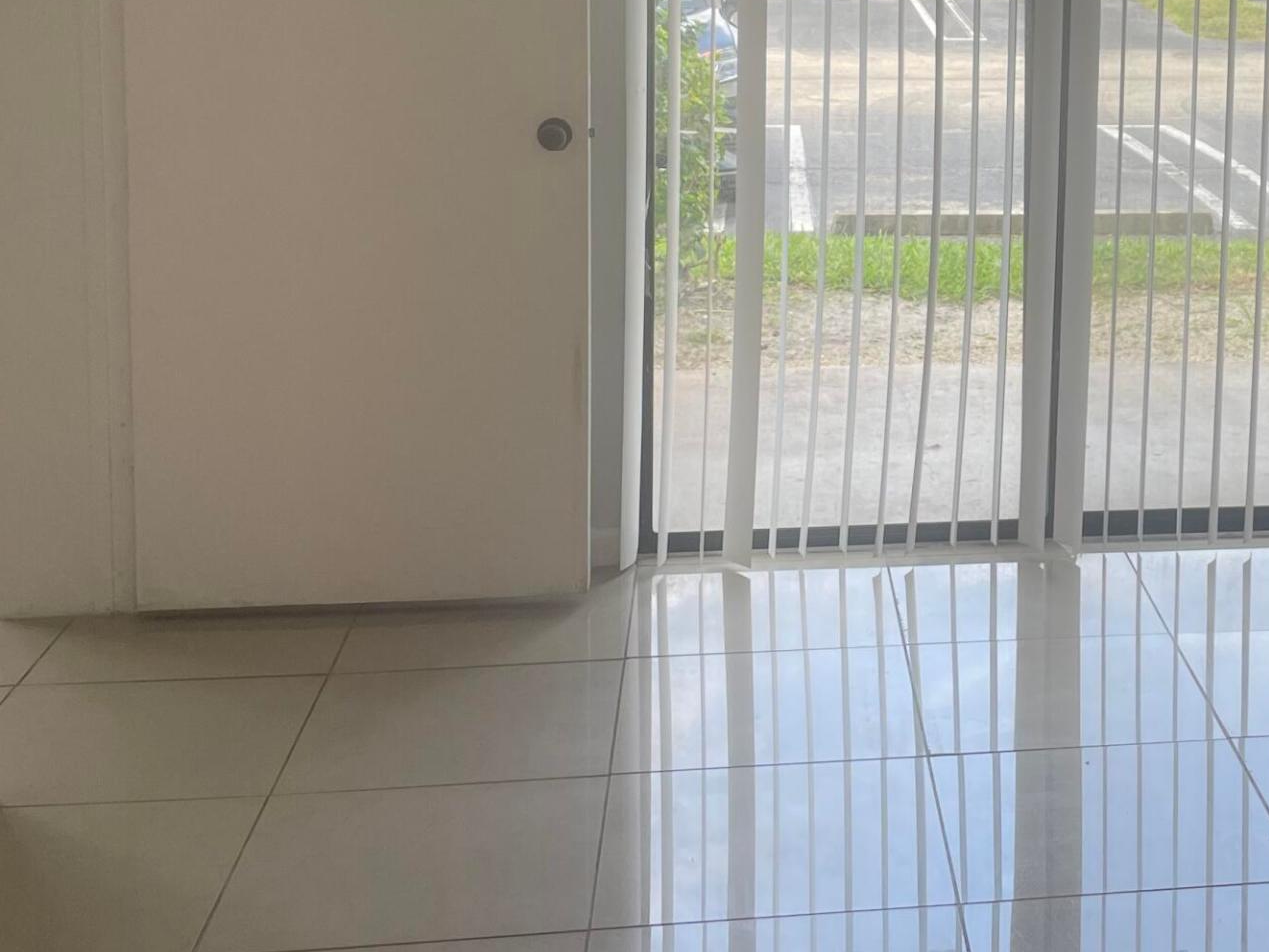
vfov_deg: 24.3
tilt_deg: -5.4
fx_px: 2163
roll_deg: -2.9
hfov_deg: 31.1
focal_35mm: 59
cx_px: 1152
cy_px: 145
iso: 32
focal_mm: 4.2
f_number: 1.6
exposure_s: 1/287
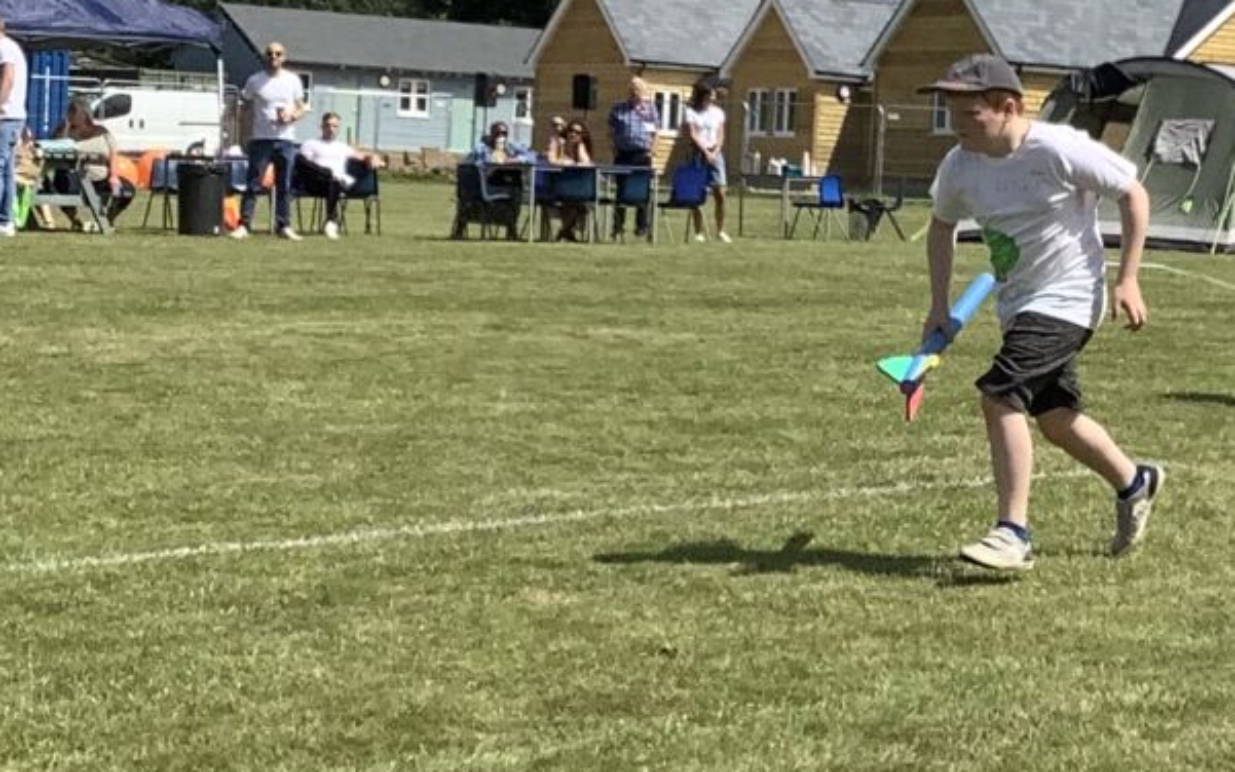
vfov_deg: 12.5
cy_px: 341
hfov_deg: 19.6
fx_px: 3535
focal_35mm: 105
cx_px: 956
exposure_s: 1/1852
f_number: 2.4
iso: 25
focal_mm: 3.3
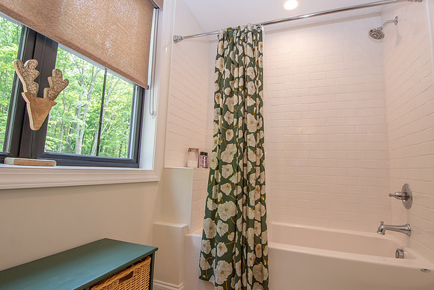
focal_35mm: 18
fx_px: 217
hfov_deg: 89.9
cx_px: 217
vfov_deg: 67.3
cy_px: 145
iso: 450
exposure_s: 1/60
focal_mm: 10
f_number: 6.7
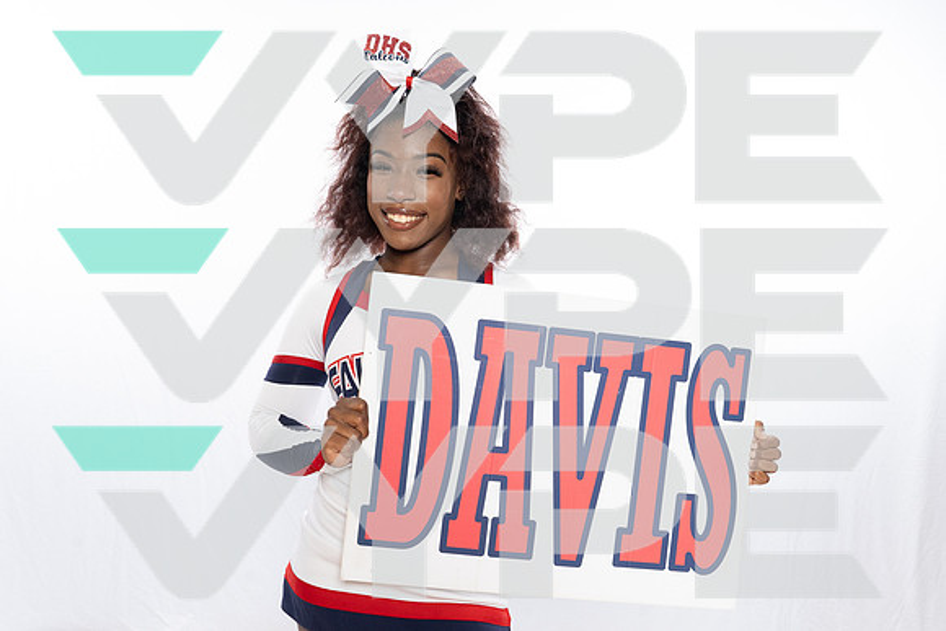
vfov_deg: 37.8
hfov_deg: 54.3
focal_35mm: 35
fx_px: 921
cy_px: 358
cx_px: 510
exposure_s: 1/250
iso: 1250
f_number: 10
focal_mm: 27
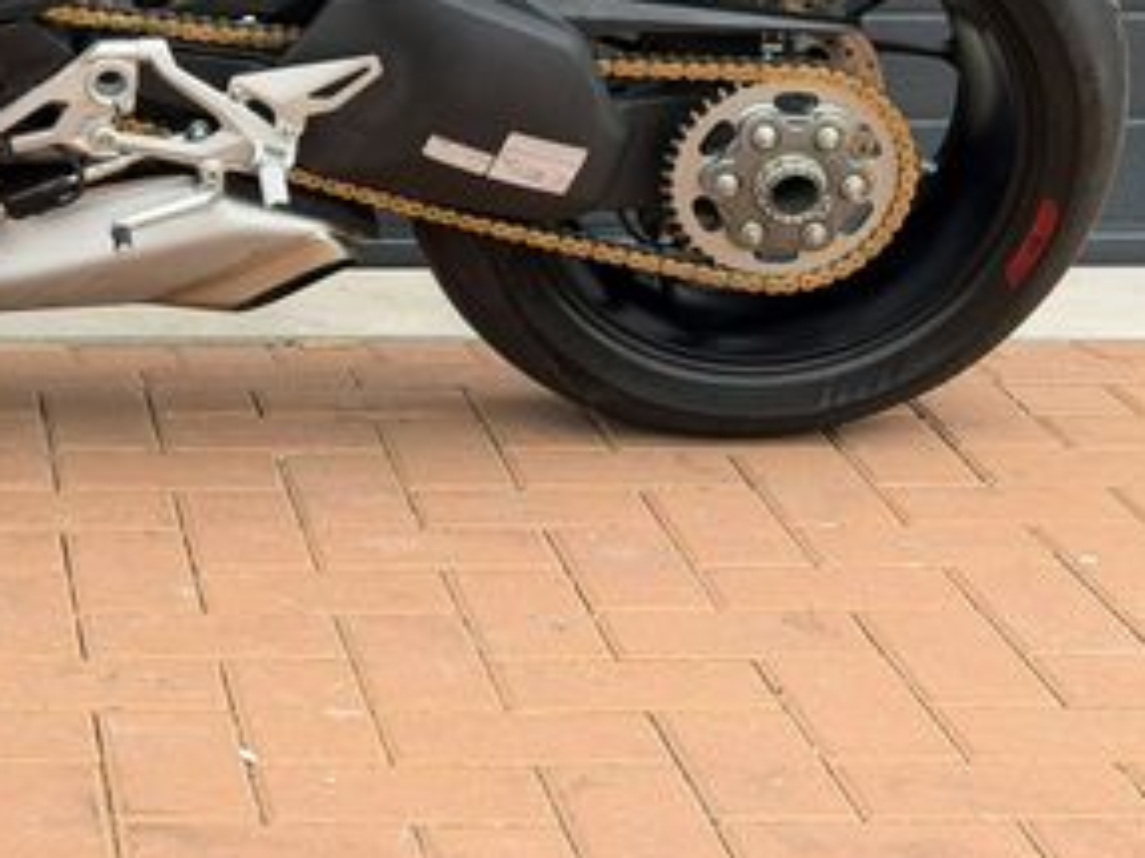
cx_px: -48
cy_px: -88
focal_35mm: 107
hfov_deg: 17.9
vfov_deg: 13.5
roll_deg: +0.5
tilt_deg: -6.4
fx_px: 3538
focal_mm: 6.76
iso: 80
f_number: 1.78
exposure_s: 1/1307
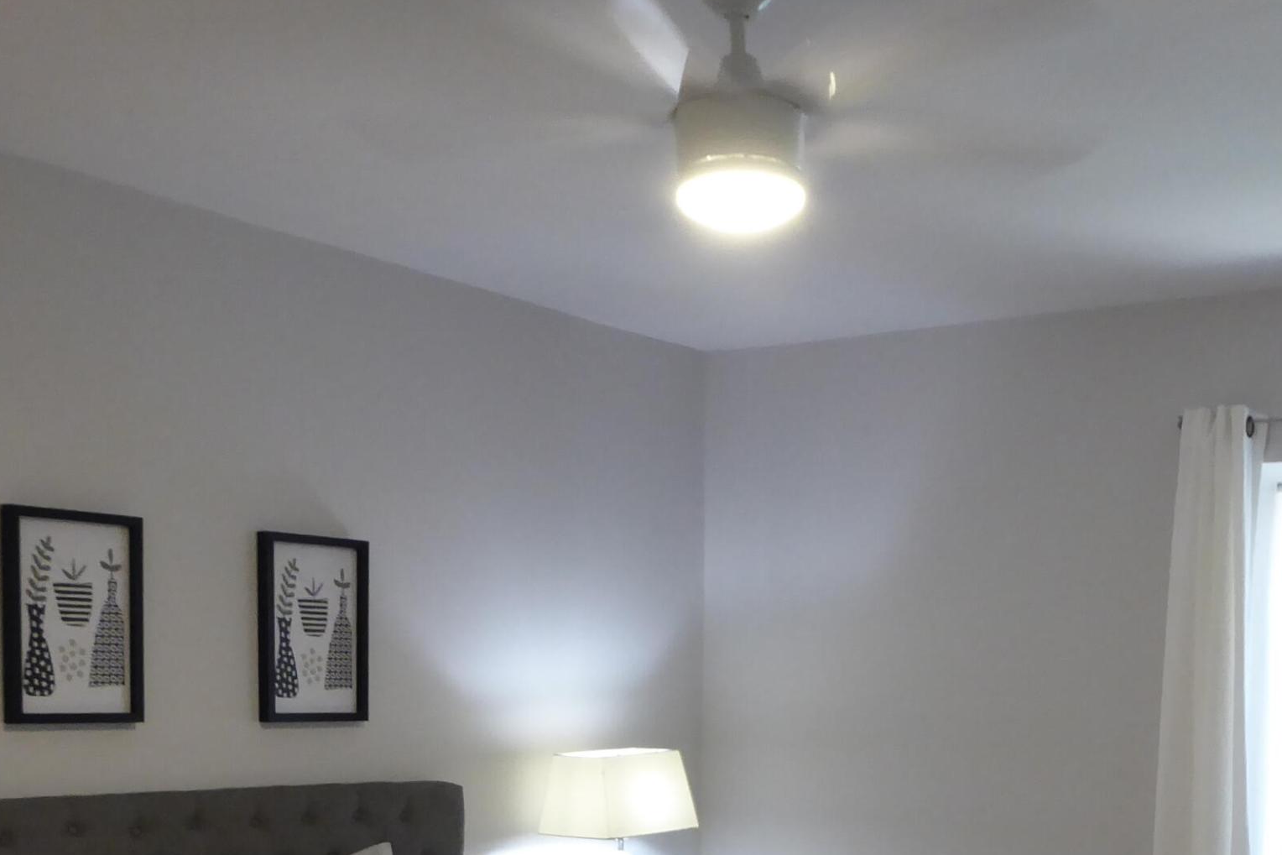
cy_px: 858
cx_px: 800
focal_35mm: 49
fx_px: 1745
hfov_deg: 40.1
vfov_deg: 26.1
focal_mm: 4.3
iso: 400
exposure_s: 1/30
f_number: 3.3
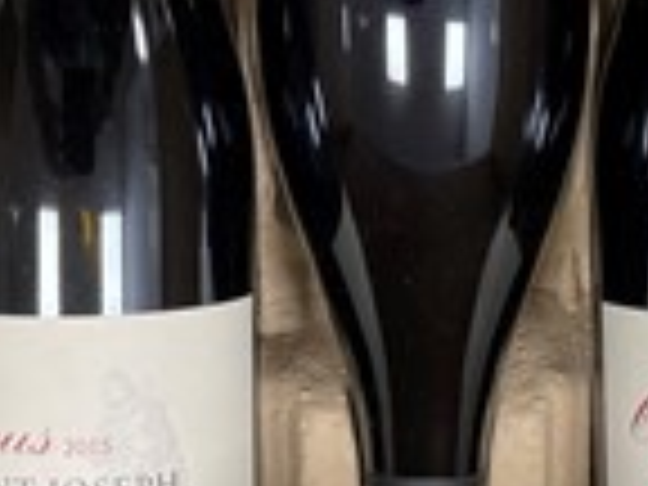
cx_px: 248
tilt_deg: -89.5
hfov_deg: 21.7
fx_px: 1685
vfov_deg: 16.2
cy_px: 47
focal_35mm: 90
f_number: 1.6
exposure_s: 1/100
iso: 125
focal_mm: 4.2
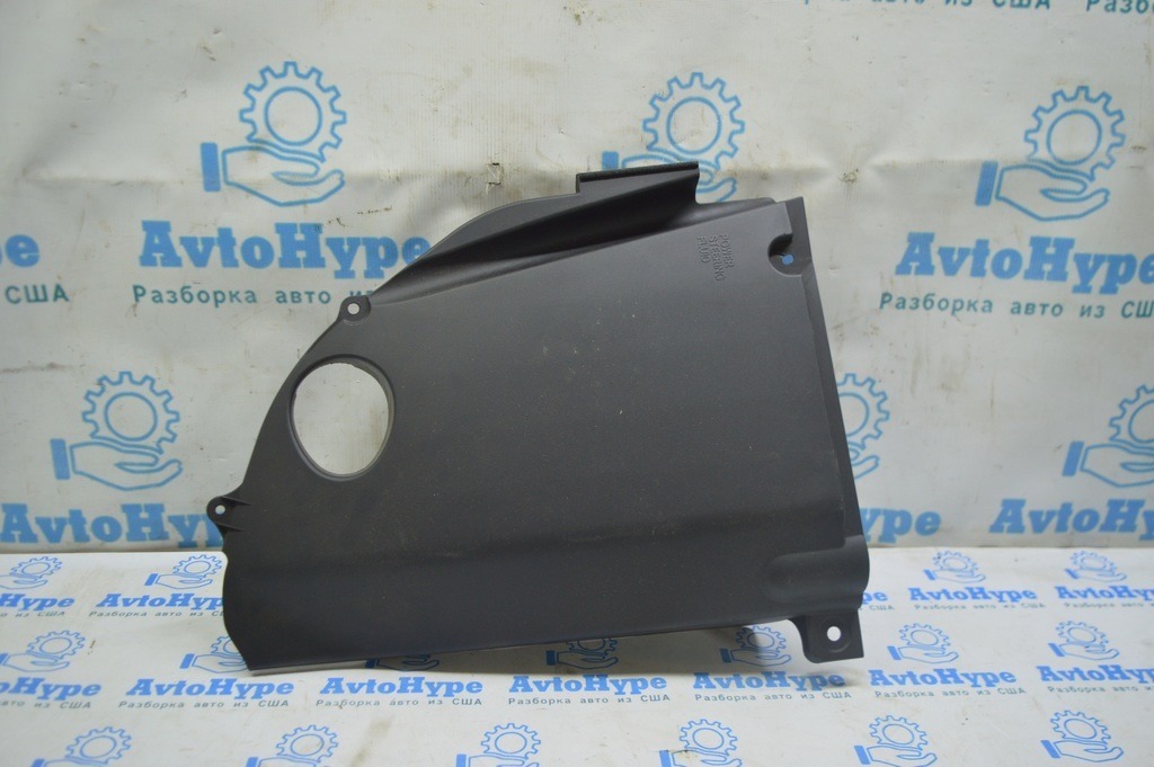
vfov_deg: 41.6
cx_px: 577
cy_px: 384
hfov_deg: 59.5
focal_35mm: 32
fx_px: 1009
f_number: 3.8
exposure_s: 1/40
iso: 400
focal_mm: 21
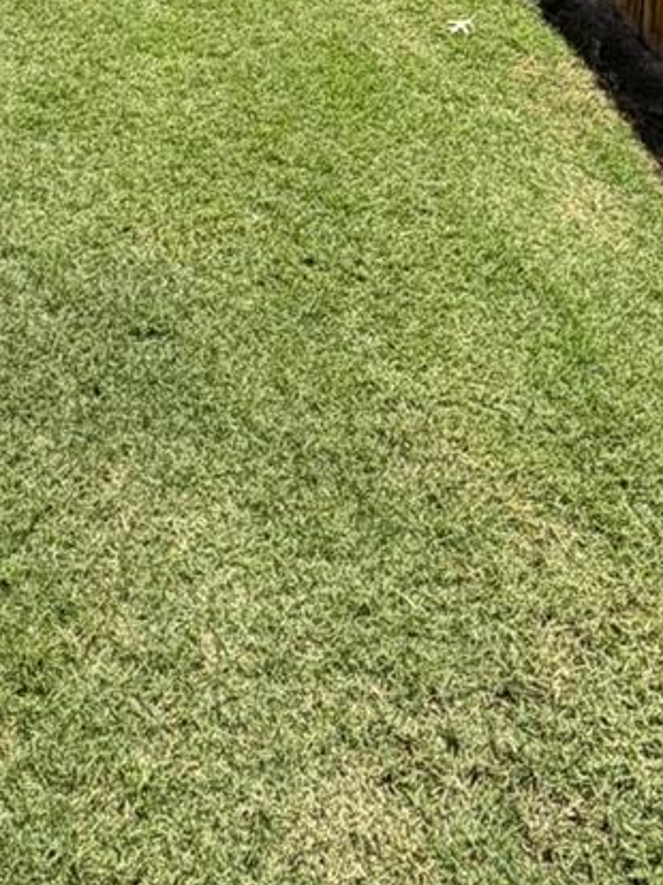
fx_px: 1329
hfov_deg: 25.8
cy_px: -284
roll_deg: +2.0
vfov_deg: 29.3
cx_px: -73
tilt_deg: -11.4
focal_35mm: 52
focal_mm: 2.22
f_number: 2.2
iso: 25
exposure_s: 1/928
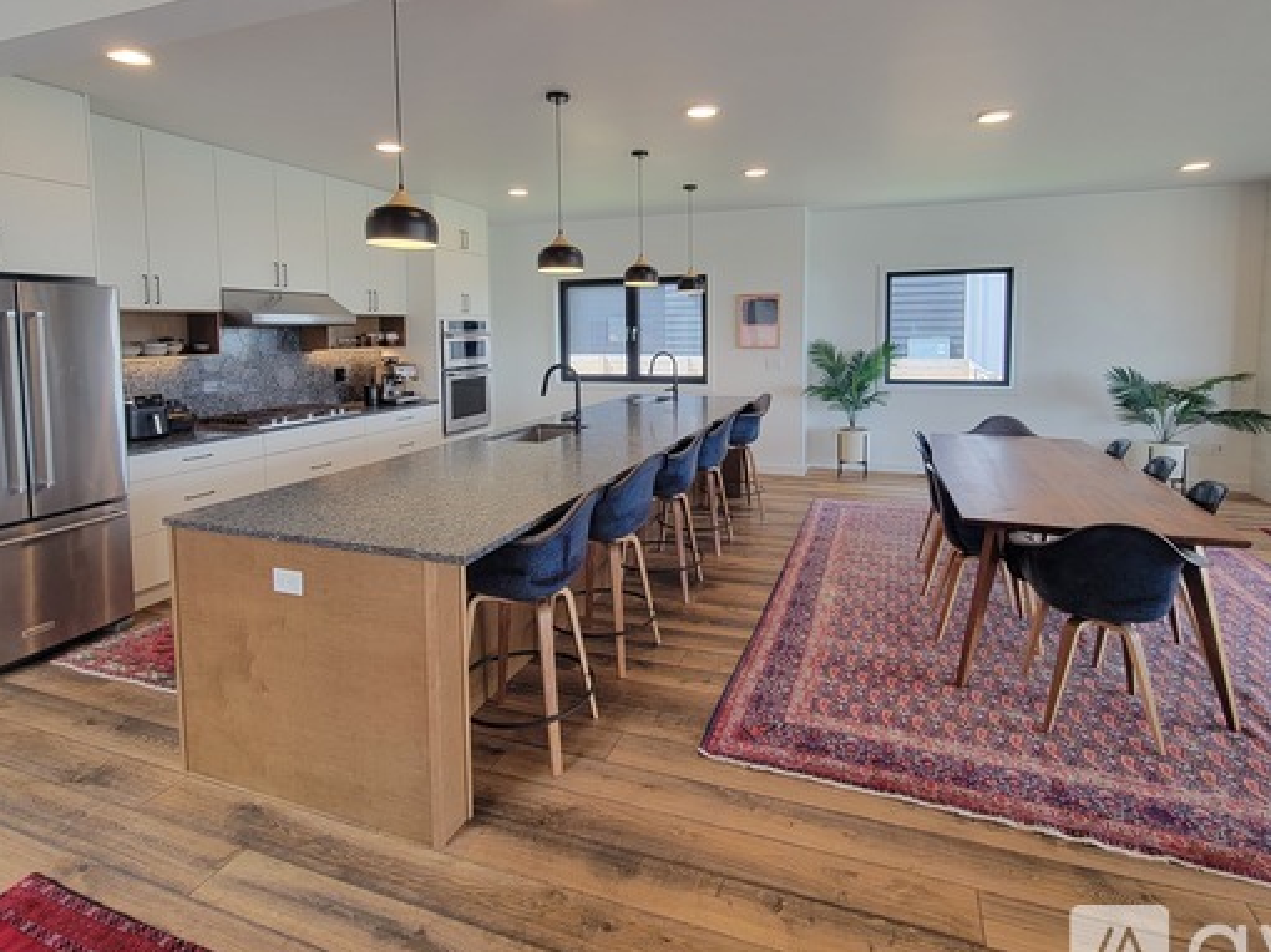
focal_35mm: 17
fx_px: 624
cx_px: 642
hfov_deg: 91.1
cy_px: 381
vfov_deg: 73.9
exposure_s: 1/60
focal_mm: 2.2
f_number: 2.2
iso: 80
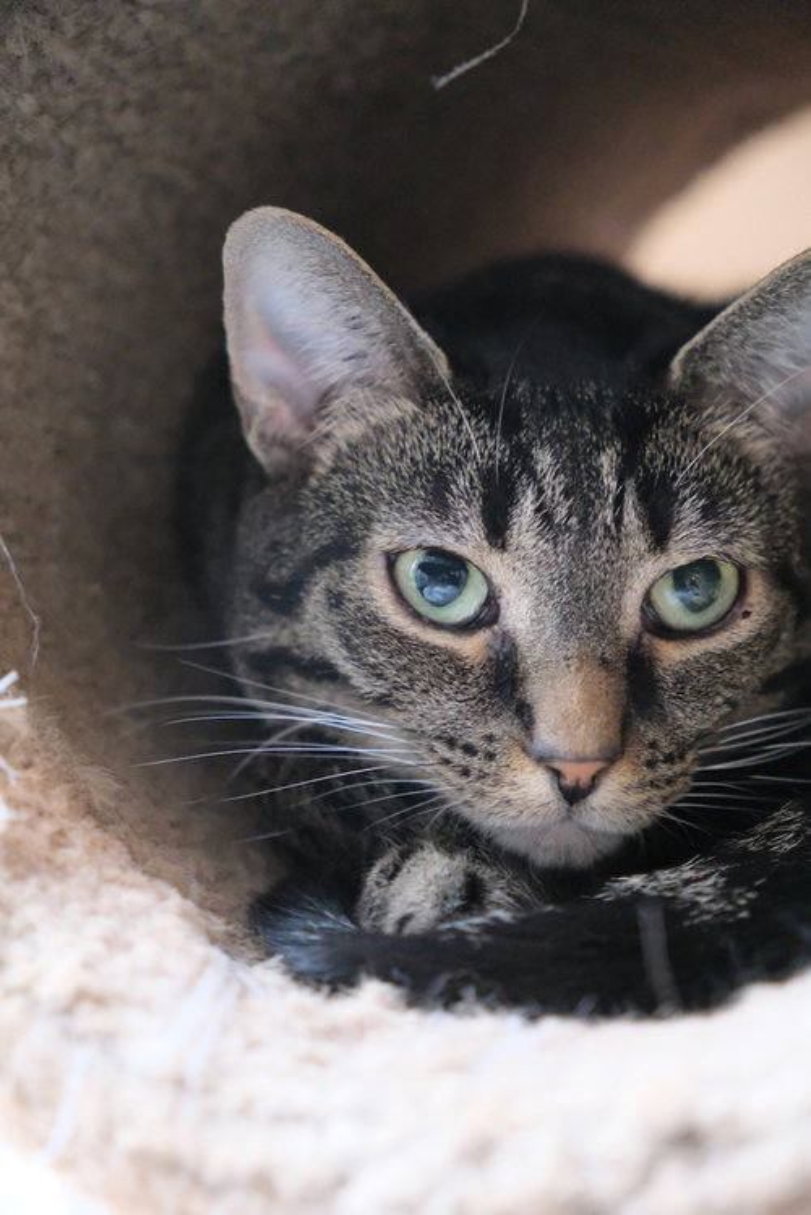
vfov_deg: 30.1
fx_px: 2262
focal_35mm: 67
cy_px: 608
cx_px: 406
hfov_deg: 20.3
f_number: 2.8
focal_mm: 44.6
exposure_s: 1/210
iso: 12800
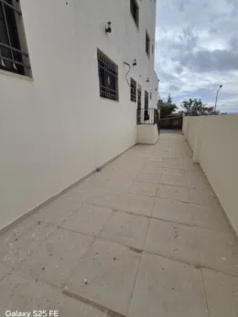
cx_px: 125
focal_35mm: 15
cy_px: 152
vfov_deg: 98.1
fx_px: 138
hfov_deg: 81.6
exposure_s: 1/3024
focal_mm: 1.74
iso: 40
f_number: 2.2
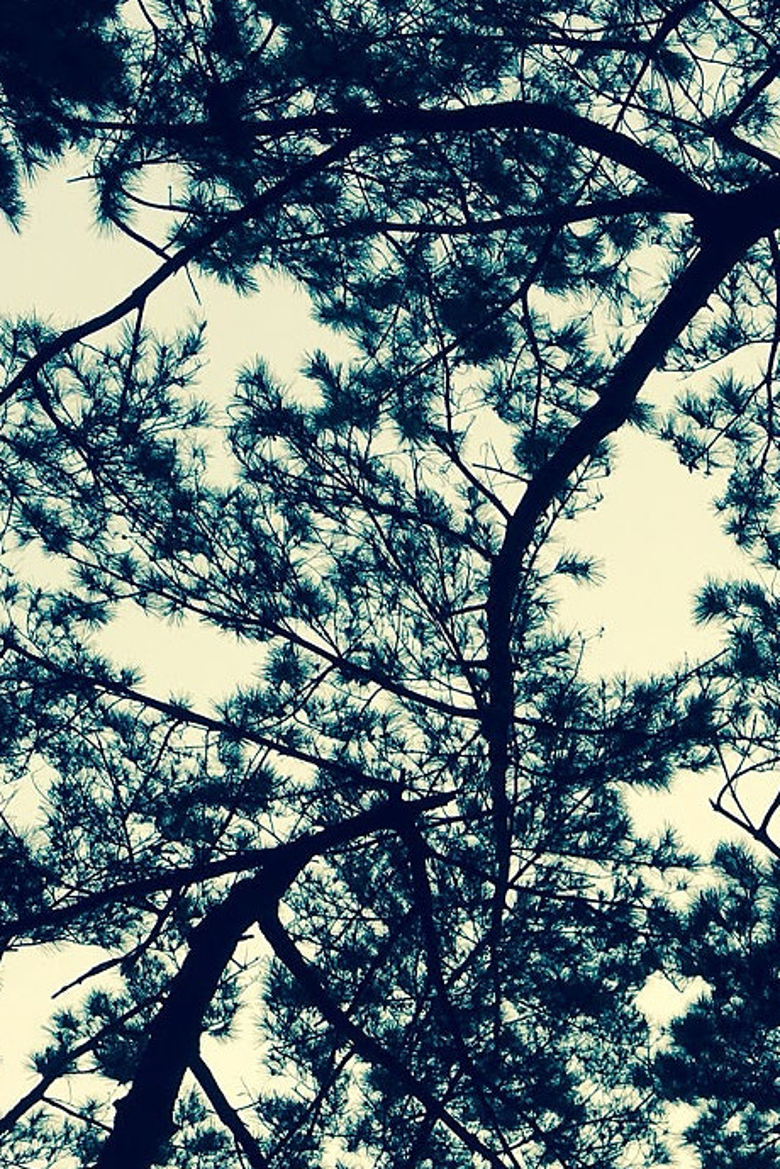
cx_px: 644
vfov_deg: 27.1
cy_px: 1189
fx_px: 2273
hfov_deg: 19.2
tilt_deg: +50.5
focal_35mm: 70
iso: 25
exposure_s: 1/1876
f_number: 2.2
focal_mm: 4.15
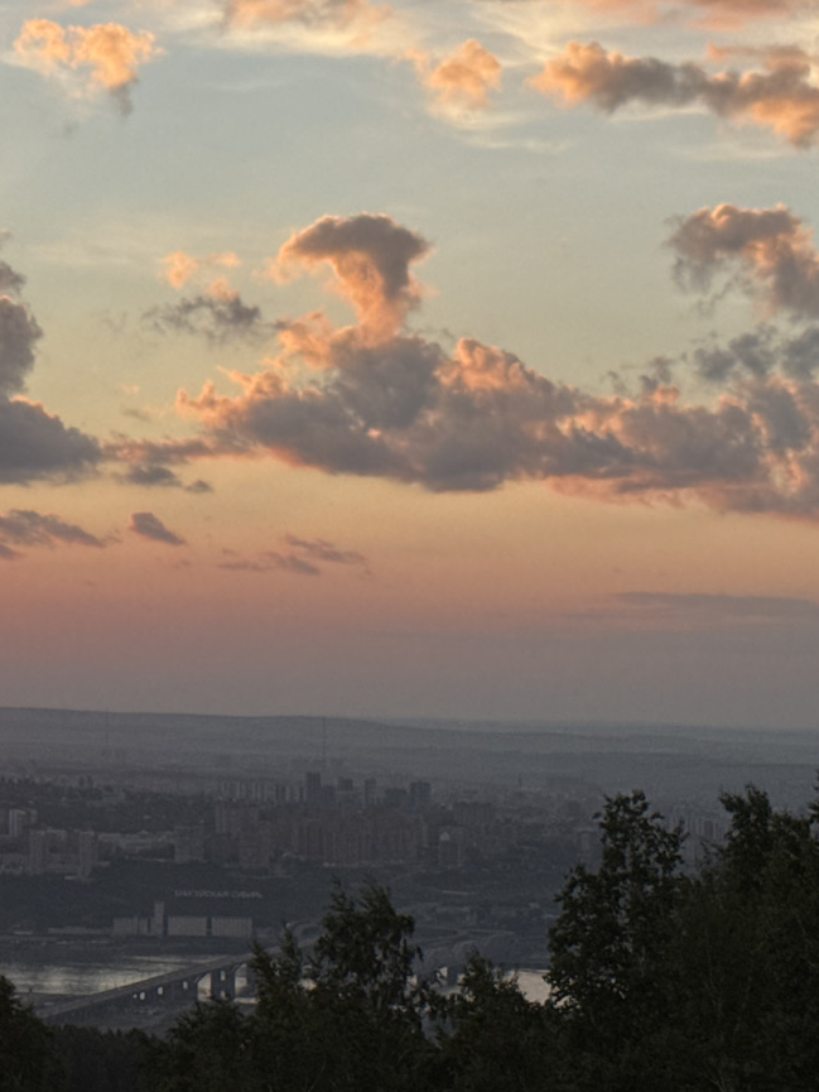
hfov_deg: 13.2
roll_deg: -0.6
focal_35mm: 111
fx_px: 3501
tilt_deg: +5.9
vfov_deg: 17.7
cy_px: 335
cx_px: 45
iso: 64
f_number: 1.78
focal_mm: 6.76
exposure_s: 1/1770
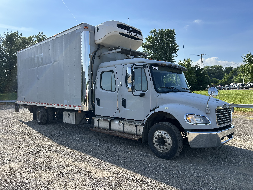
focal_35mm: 26
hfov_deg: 67.3
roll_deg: +0.4
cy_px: 95
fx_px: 190
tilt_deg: -1.2
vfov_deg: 53.1
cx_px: 126
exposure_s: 1/2353
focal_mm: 5.7
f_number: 1.5
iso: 50
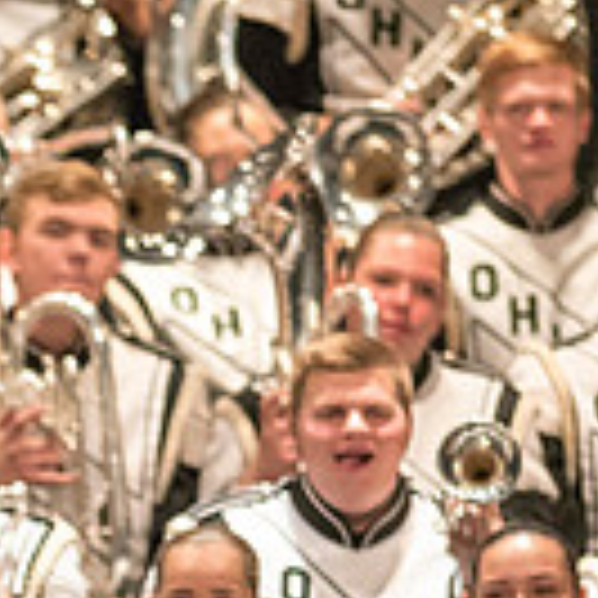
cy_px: 762
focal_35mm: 1109
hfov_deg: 1.6
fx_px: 21675
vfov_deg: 1.6
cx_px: -328
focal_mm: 300
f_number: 2.8
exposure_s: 1/500
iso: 4000
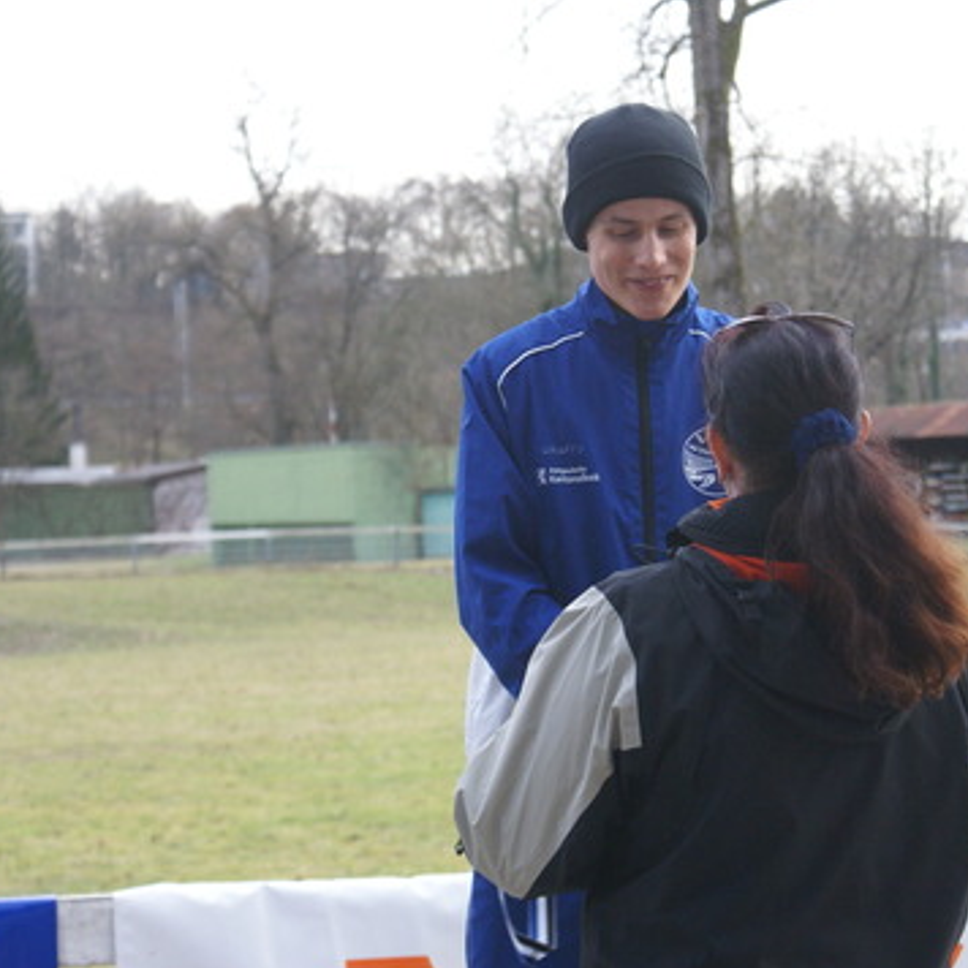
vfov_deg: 15.0
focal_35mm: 116
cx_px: 655
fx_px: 3670
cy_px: 484
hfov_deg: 15.0
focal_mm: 60
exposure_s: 1/200
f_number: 5.6
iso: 400
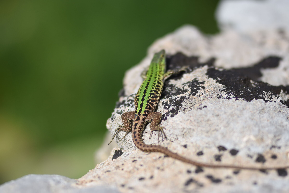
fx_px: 1023
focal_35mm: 128
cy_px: 96
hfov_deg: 16.1
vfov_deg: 10.8
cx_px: 144
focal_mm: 85
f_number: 1.4
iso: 125
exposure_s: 1/8000
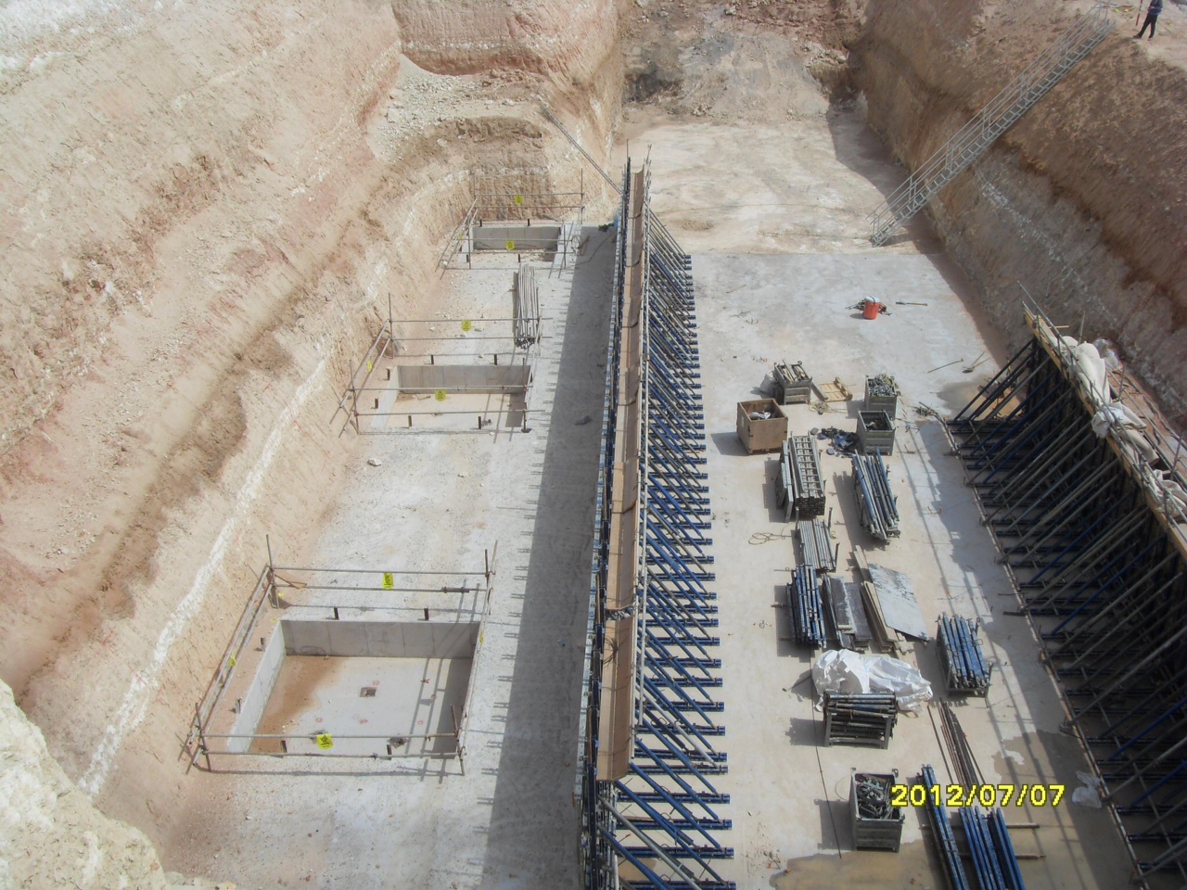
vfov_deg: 36.8
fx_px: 1337
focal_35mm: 39
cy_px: 445
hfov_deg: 47.9
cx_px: 594
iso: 80
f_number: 6.2
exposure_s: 1/750
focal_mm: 6.6
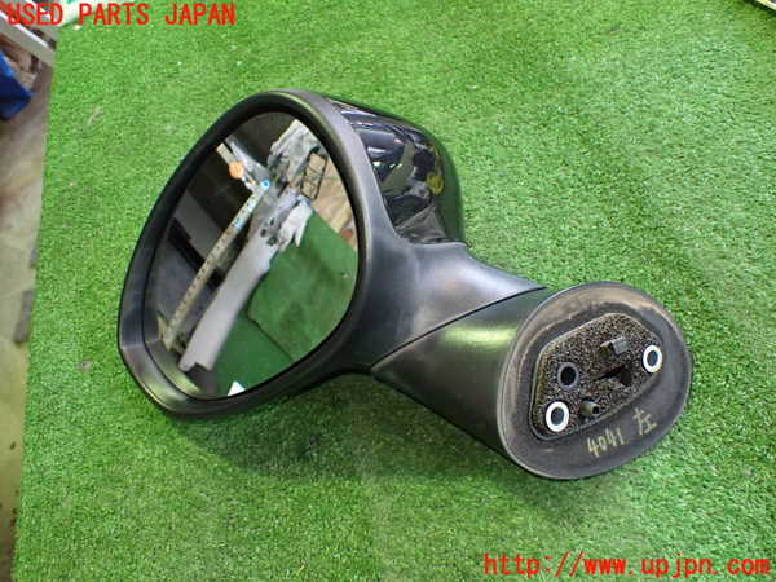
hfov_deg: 60.0
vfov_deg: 46.8
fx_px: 673
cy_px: 291
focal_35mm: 30
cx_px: 388
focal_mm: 5.4
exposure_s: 1/50
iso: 800
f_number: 2.3
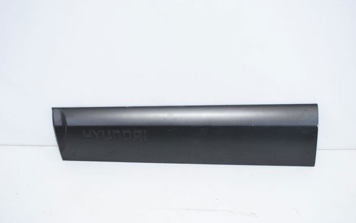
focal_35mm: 50
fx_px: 485
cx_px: 176
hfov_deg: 40.3
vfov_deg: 25.8
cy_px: 112
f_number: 5
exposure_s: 1/8
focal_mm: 32
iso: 400
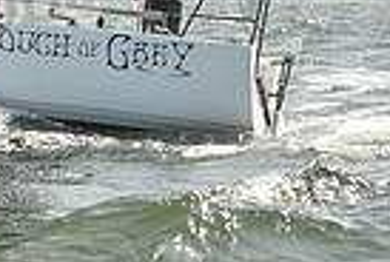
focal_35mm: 296
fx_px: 3214
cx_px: -307
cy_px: -110
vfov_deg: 4.6
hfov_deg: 6.8
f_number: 6.3
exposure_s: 1/800
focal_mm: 70
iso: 250
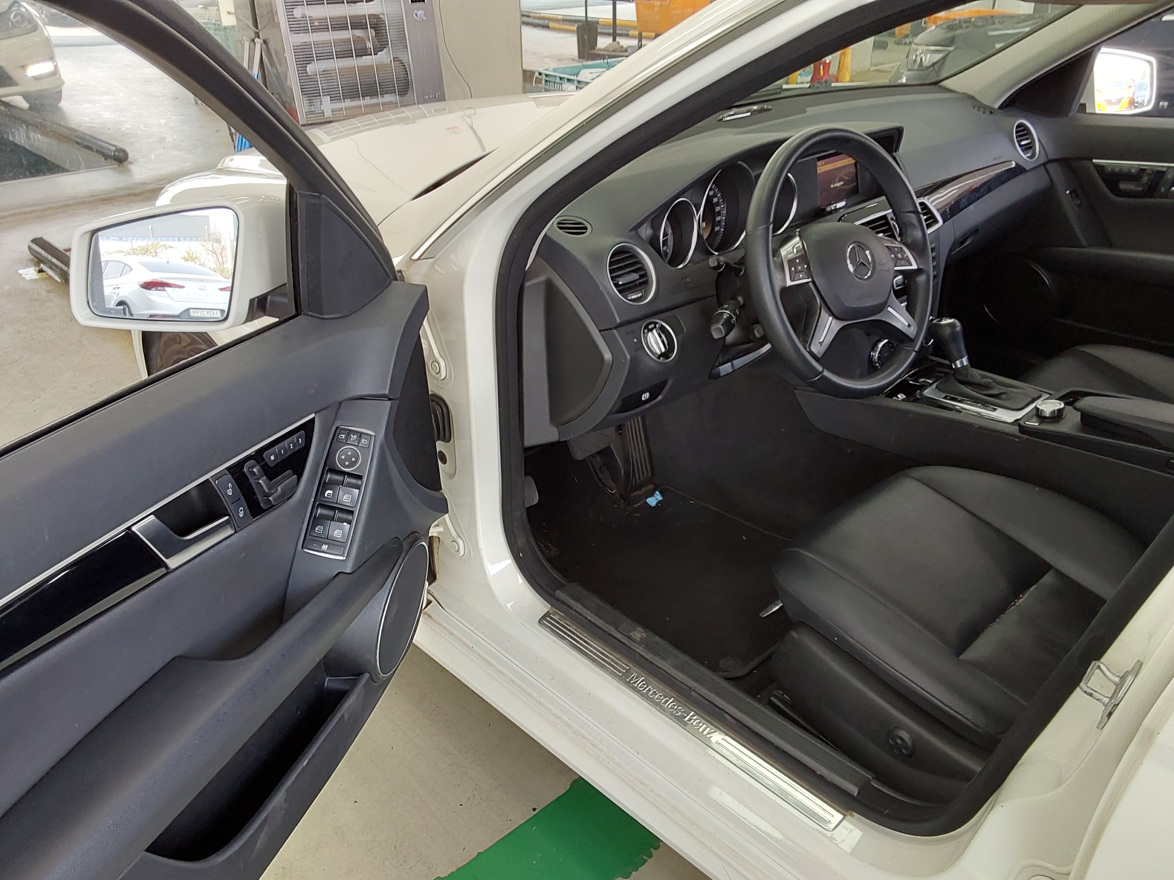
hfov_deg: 63.4
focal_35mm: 28
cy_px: 440
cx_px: 587
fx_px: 950
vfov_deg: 49.7
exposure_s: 1/60
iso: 50
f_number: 1.9
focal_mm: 2.91
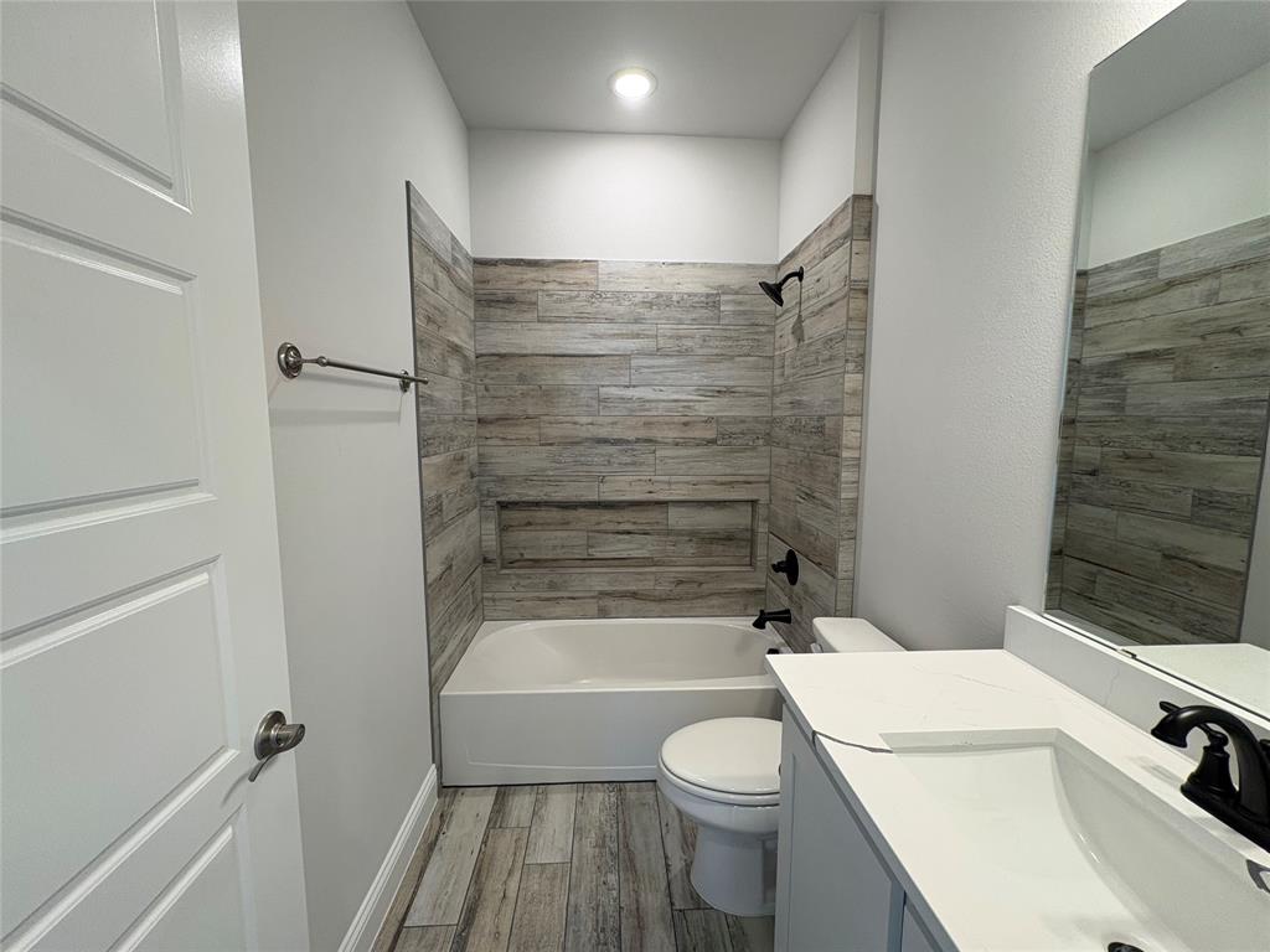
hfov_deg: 102.1
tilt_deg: -6.1
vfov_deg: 85.7
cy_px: 476
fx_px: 514
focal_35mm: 14
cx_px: 635
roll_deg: +0.2
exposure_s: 1/120
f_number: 2.2
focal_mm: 2.22
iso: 200
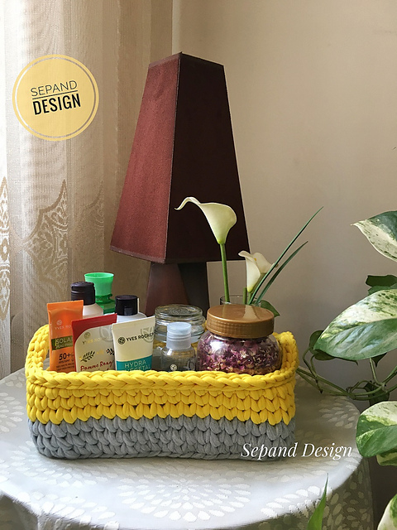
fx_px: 443
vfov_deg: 61.7
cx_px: 198
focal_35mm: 29
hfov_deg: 48.2
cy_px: 265
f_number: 2.2
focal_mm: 4.15
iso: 100
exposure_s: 1/33
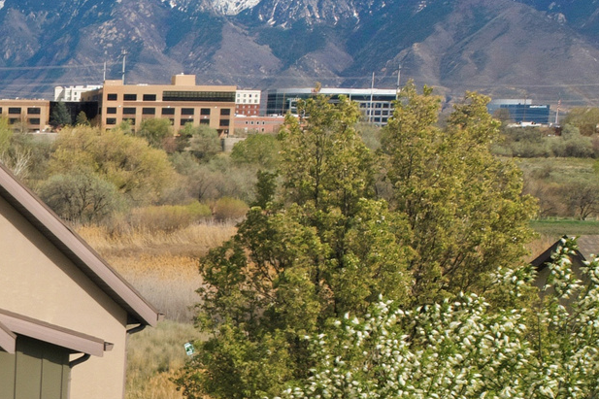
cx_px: -196
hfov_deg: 24.0
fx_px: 1214
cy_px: 420
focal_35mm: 73
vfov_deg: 18.1
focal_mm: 8.4
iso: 100
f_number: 2.8
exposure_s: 1/400
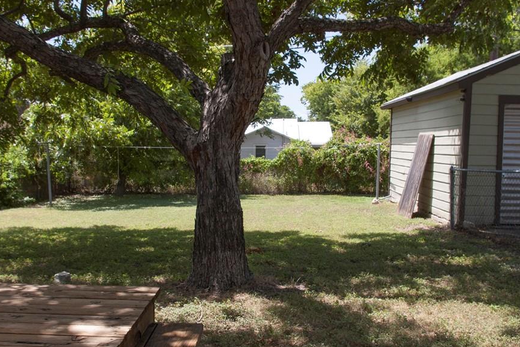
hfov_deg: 48.8
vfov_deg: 33.6
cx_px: 254
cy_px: 205
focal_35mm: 40
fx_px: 572
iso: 200
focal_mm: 21
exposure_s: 1/350
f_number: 8
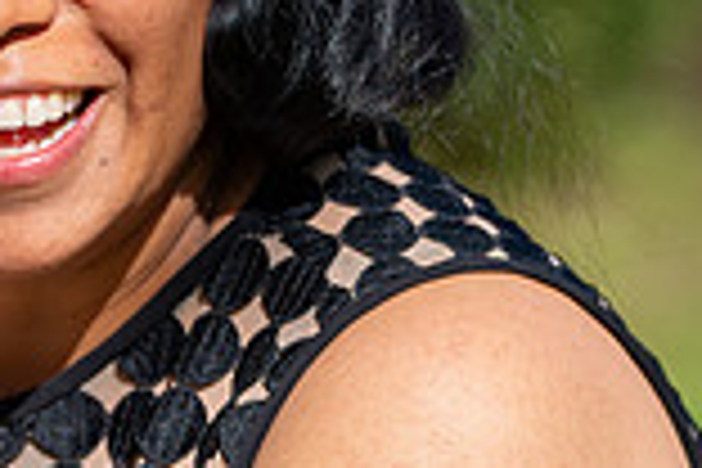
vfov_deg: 3.7
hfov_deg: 5.5
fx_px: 7253
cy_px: 387
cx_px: -356
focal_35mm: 372
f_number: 2.8
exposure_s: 1/5000
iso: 400
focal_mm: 100
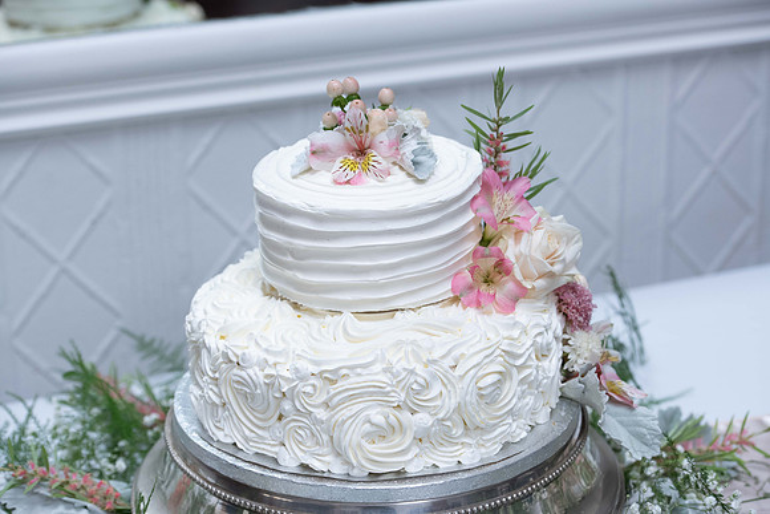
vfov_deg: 15.2
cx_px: 385
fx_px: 1925
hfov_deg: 22.6
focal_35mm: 90
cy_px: 257
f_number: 5
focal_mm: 90
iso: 1000
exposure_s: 1/400
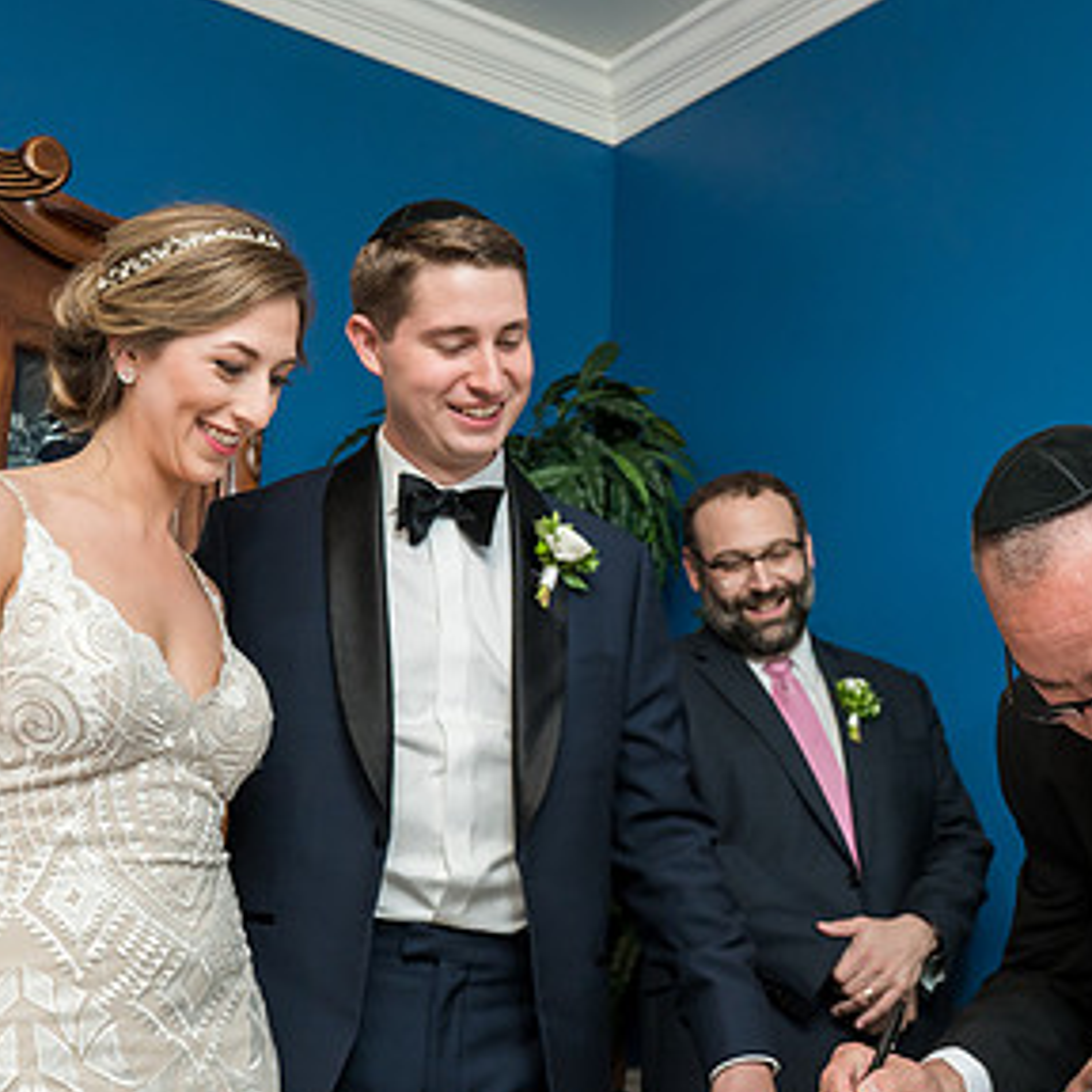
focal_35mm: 60
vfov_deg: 28.6
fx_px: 2141
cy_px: 578
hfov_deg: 28.4
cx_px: 758
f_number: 5.6
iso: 1600
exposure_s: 1/200
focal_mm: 35
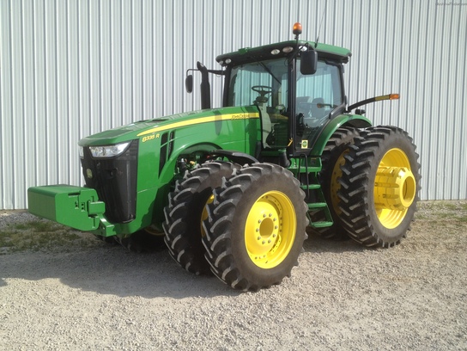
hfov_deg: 52.6
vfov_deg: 40.7
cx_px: 234
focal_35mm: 35
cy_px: 176
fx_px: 472
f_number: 2.4
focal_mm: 4.28
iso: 64
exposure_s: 1/1577
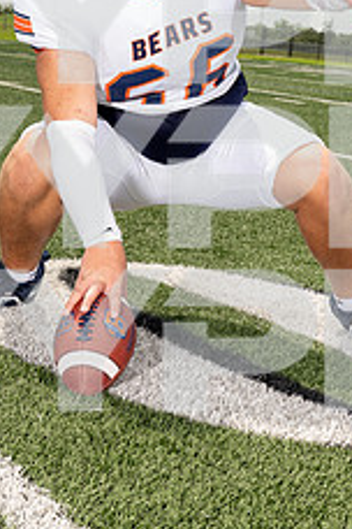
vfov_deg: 22.8
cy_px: 179
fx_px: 1305
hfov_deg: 15.3
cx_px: 141
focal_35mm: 89
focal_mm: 45
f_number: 8
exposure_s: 1/250
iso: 100
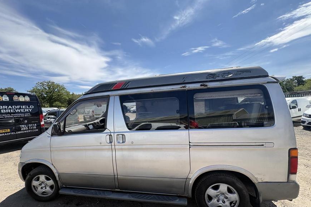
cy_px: 117
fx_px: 130
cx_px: 152
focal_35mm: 15
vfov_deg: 76.9
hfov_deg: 100.4
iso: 50
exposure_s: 1/1346
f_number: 2.2
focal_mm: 2.22
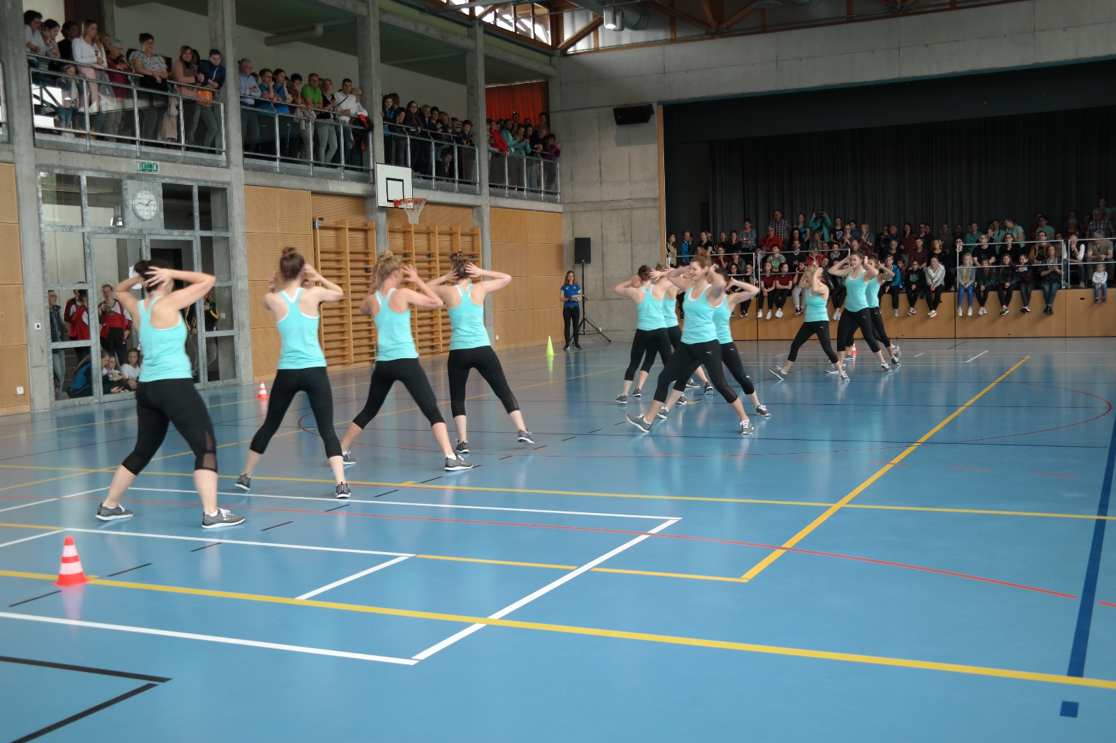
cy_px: 372
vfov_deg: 32.6
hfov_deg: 47.4
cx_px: 558
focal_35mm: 41
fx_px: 1271
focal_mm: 27
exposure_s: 1/100
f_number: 4
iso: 200
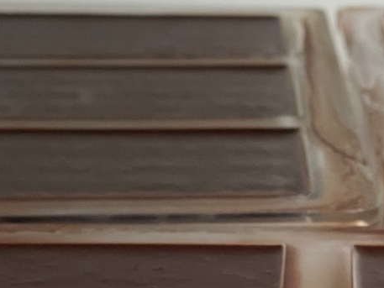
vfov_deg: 7.6
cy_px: 233
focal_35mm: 196
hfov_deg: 10.0
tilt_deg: -14.9
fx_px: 2175
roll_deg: -0.4
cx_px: 357
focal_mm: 7.5
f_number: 2.2
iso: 125
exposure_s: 1/60
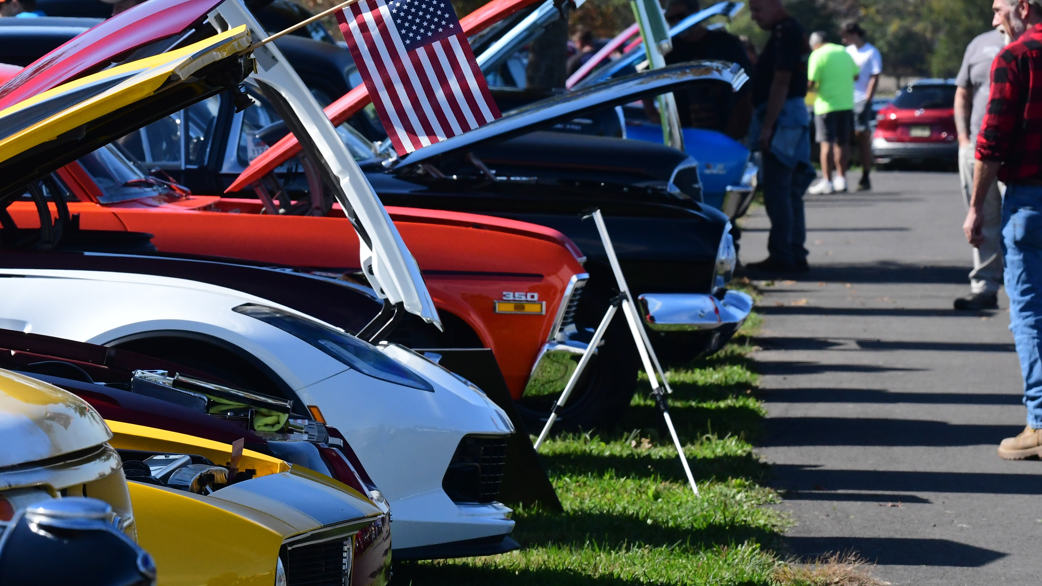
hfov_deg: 7.2
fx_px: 8281
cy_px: 263
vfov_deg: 4.1
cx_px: 374
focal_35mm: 300
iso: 1600
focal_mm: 135
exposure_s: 1/1600
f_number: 10
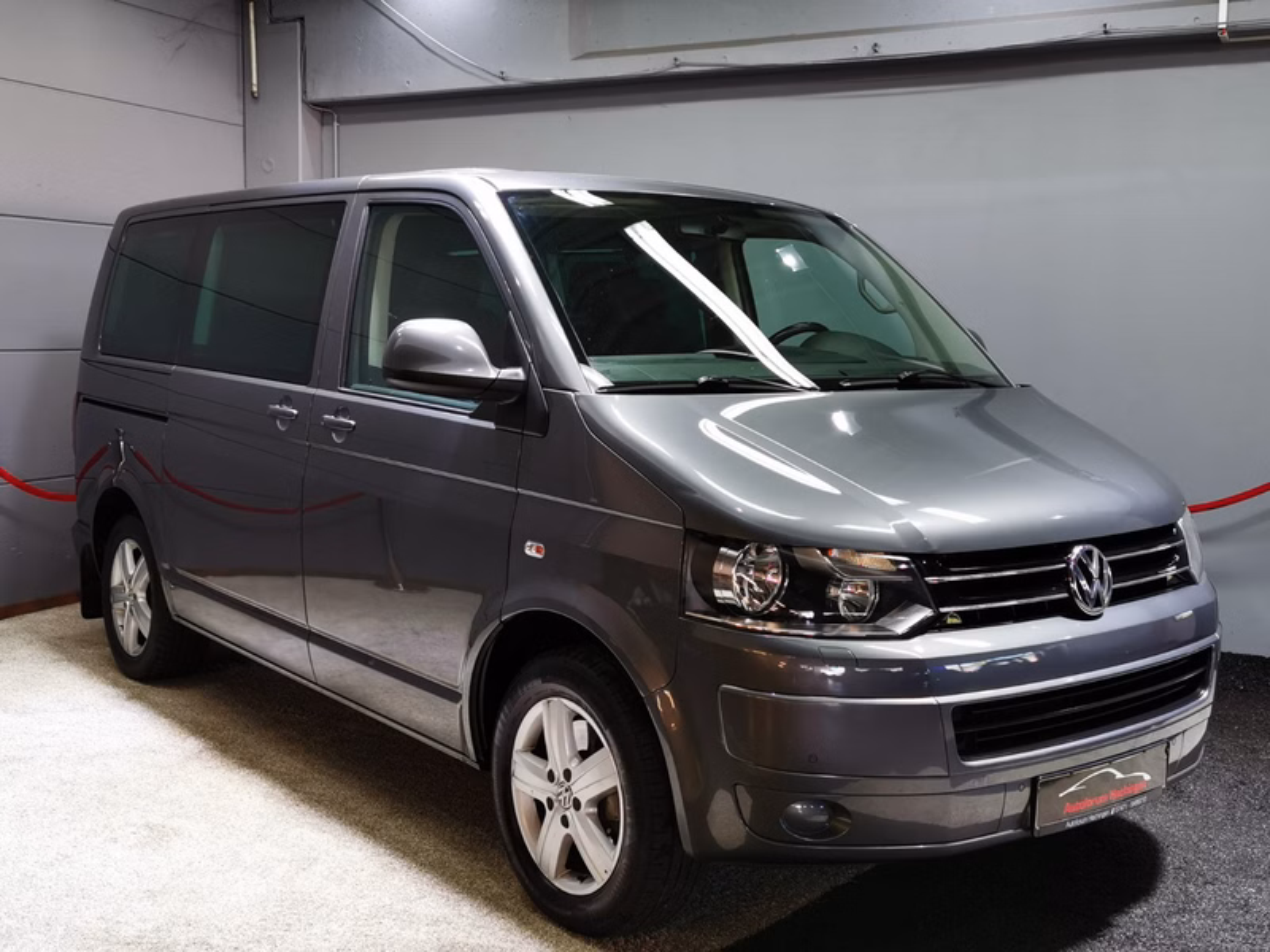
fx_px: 1431
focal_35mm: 39
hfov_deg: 47.9
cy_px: 476
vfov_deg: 36.8
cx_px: 635
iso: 80
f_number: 1.6
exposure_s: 1/100
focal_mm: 5.56
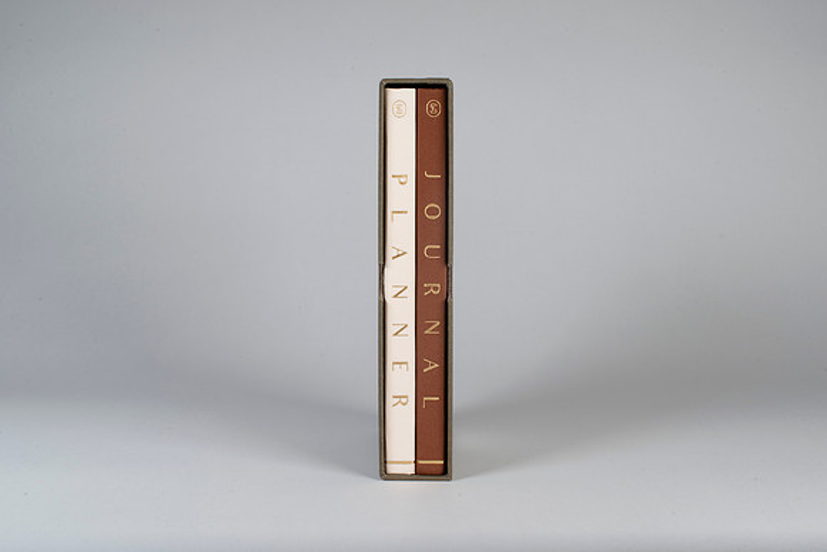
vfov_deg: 26.9
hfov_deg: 39.5
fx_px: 1152
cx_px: 414
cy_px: 276
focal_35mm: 50
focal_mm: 50
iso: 200
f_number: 16
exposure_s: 1/250
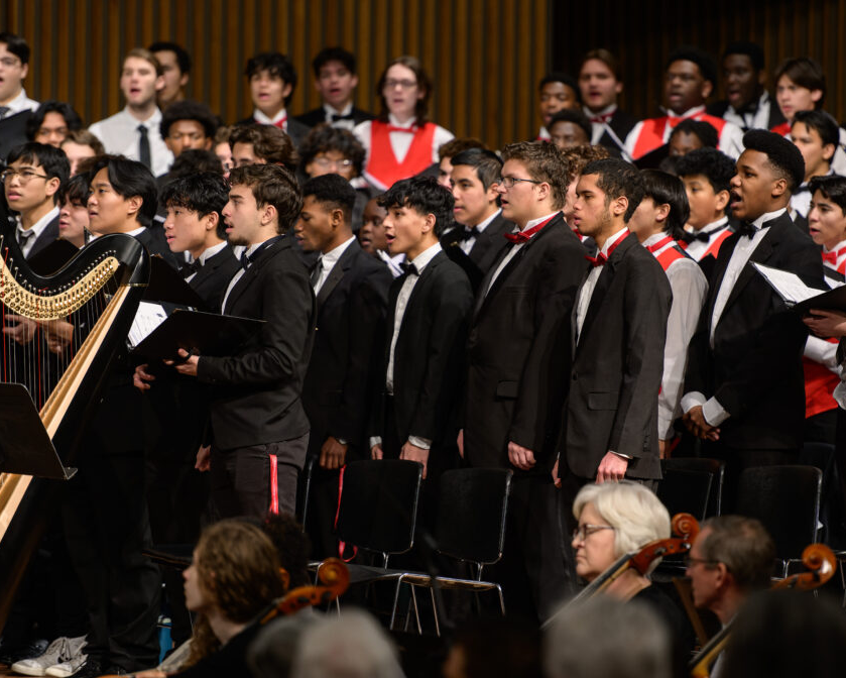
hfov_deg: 8.4
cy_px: 336
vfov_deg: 6.8
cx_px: 497
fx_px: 5736
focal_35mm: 229
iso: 1250
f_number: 2.8
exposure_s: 1/320
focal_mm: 200
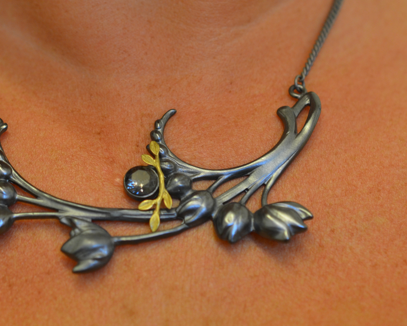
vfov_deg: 16.3
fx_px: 1132
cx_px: 166
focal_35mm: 94
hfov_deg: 20.4
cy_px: 123
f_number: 4
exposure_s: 1/60
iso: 640
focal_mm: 40
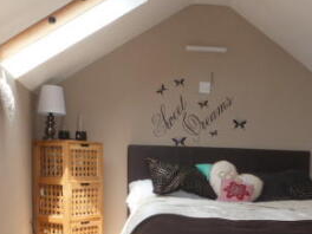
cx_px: 203
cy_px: 226
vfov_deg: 26.3
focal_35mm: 53
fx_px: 478
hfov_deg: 35.9
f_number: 3.5
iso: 100
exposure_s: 1/125
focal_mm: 4.3
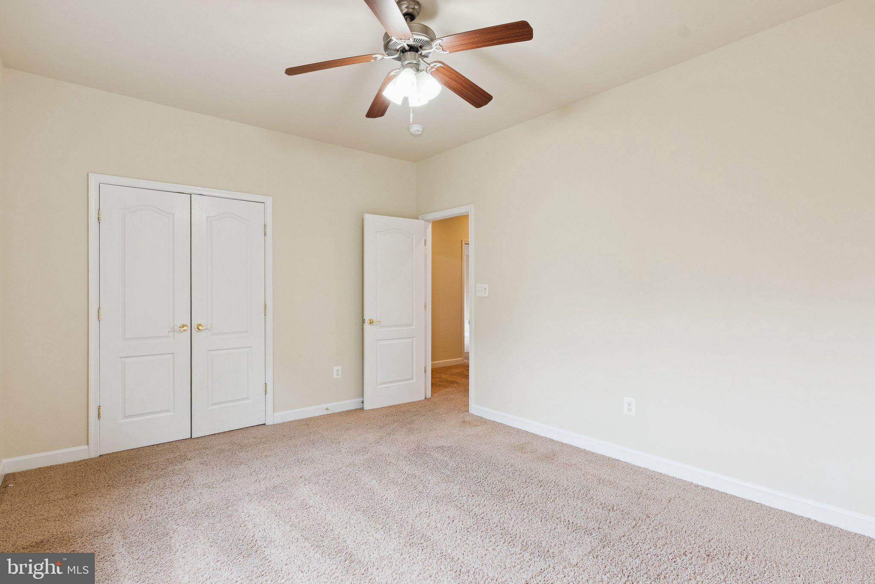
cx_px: 438
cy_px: 292
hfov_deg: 90.0
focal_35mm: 18
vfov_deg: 67.4
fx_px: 437
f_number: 9
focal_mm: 12
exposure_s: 1/8
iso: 200
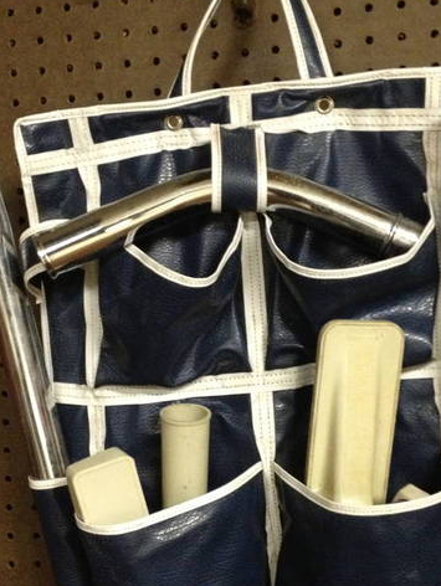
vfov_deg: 32.1
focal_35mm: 60
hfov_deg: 24.5
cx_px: 216
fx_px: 1017
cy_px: 330
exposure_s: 1/17
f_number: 2.4
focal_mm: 4.28
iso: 400
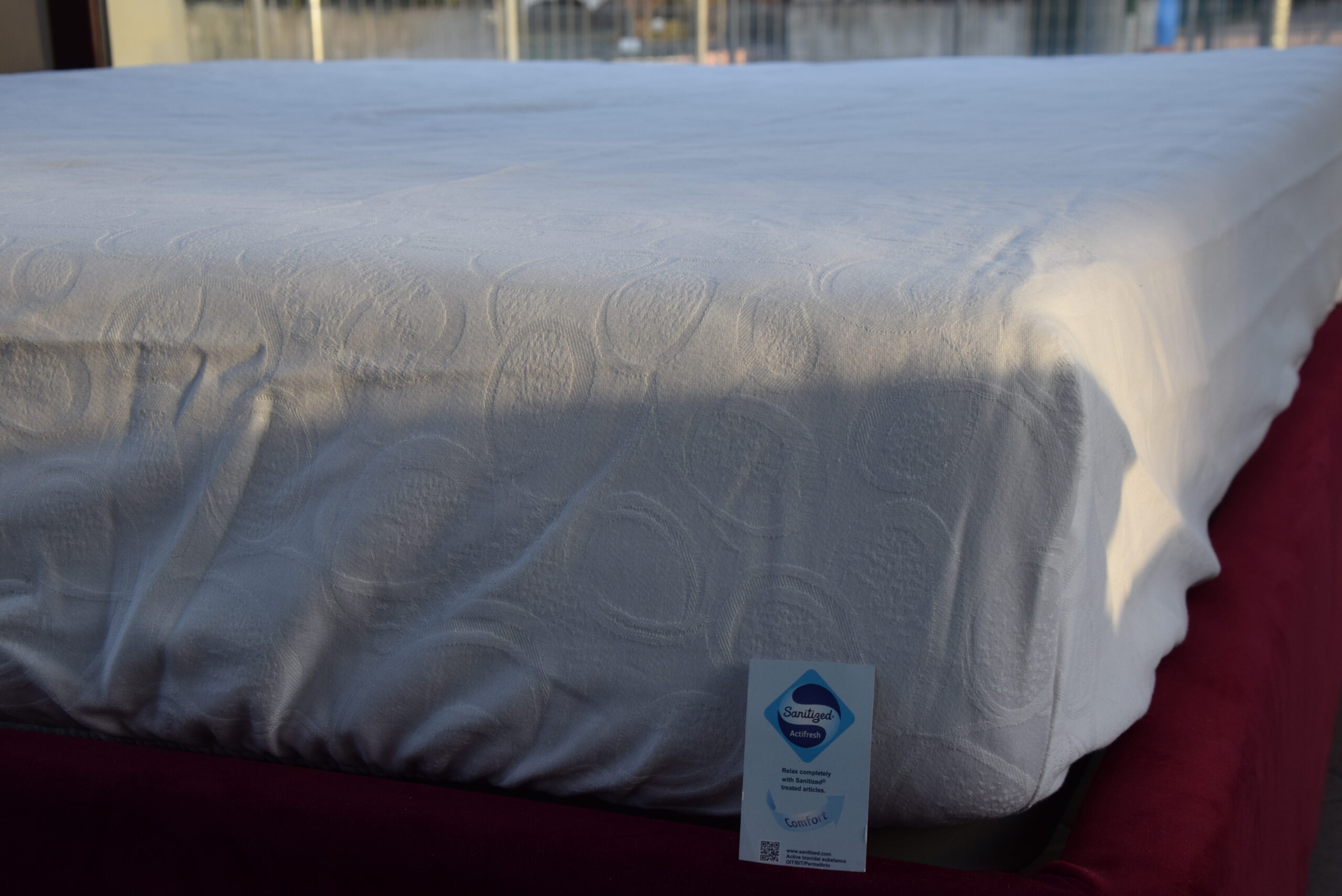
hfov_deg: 35.0
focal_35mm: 57
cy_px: 448
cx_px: 671
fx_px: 2125
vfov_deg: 23.8
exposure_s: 1/160
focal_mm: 38
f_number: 6.3
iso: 400
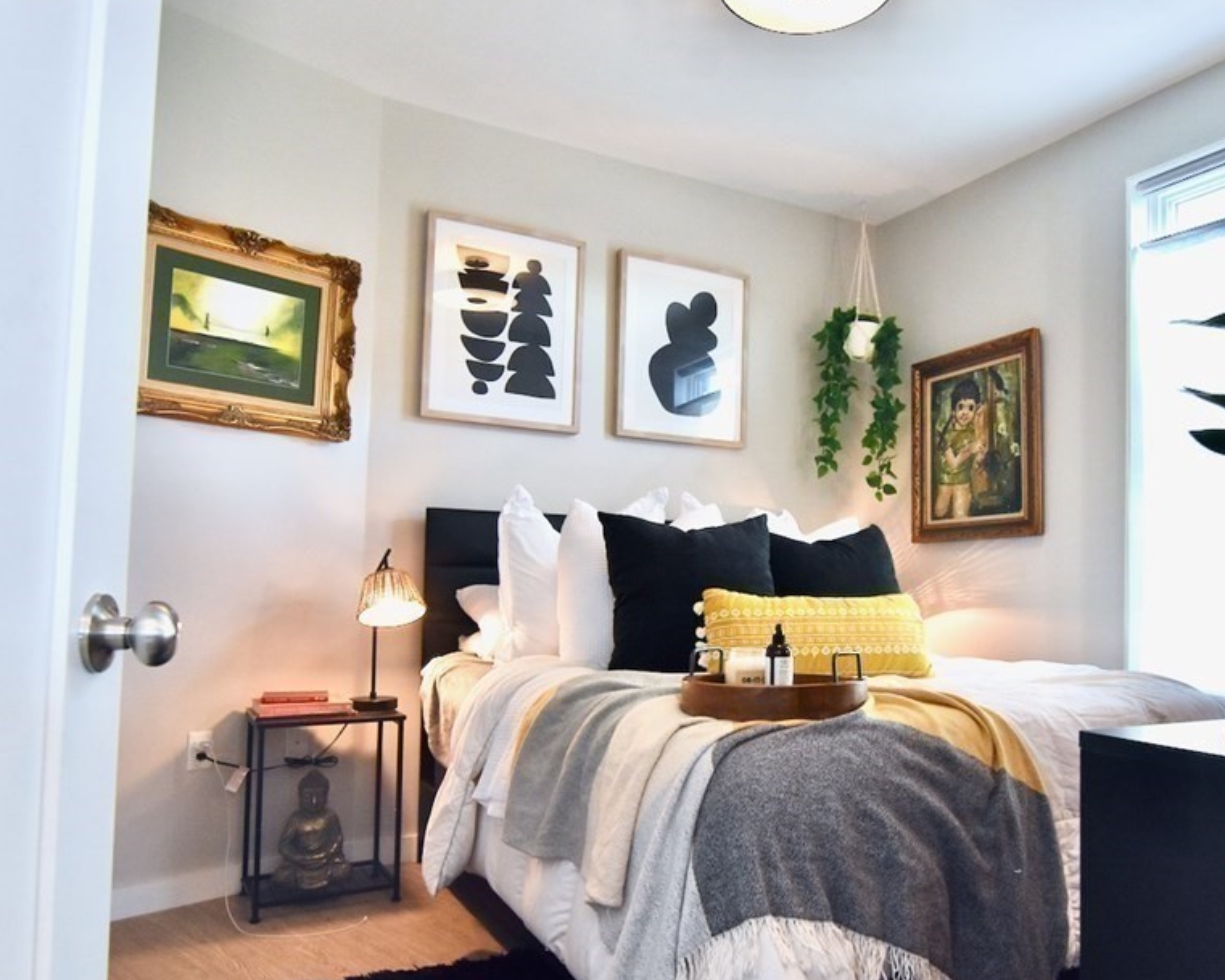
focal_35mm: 25
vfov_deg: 57.4
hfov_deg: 68.1
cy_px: 530
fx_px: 893
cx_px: 742
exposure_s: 1/100
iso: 800
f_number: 5
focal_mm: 13
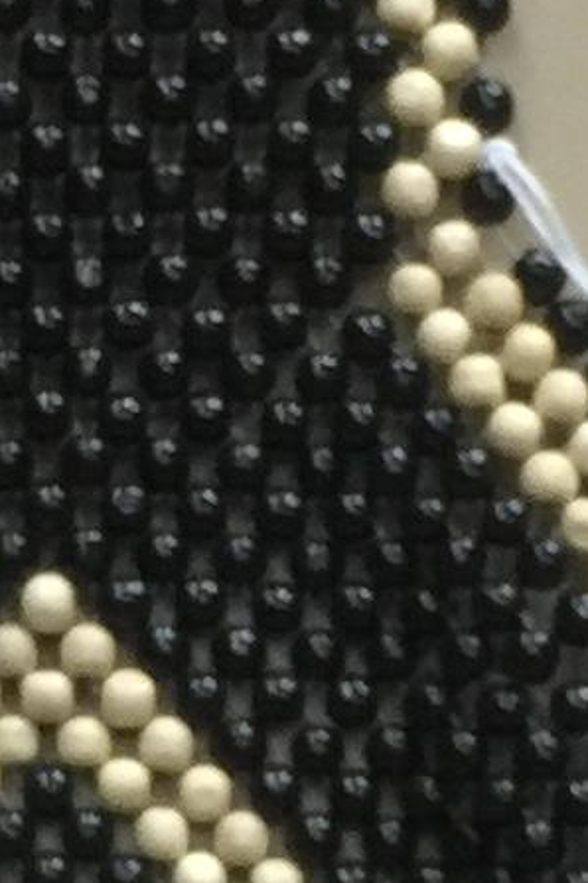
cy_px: 1156
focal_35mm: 220
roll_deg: +1.9
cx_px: -112
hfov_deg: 6.2
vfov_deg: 9.2
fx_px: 5390
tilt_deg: -28.2
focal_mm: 4.15
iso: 80
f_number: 2.2
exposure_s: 1/17
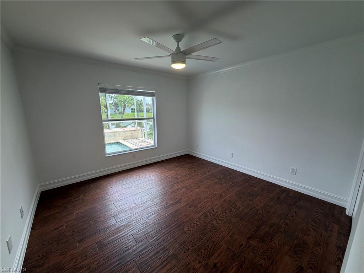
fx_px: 147
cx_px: 182
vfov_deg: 85.7
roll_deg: +1.1
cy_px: 136
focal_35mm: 14
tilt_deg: -10.8
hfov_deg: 102.1
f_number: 2.2
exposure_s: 1/120
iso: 125
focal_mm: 2.22
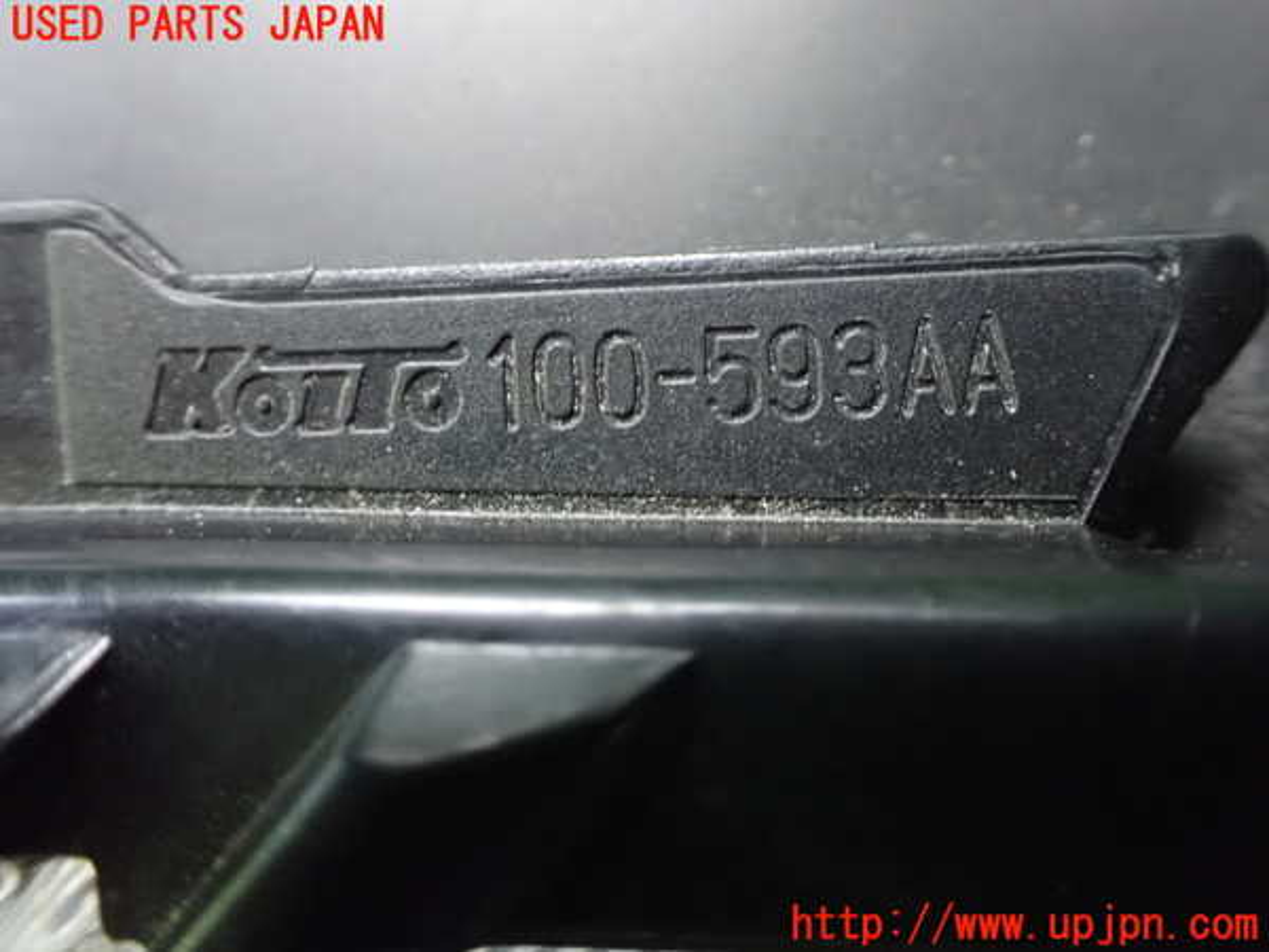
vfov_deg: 46.8
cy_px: 476
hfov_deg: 60.0
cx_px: 634
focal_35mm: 30
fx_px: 1100
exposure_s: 1/30
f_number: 2.3
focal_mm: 5.4
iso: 1600
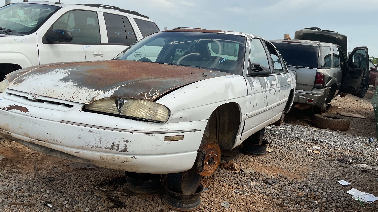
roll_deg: -5.3
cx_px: 189
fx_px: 321
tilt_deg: -13.1
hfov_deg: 61.0
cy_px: 114
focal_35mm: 32
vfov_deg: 36.7
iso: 16
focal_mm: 3
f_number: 1.8
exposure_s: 1/1626
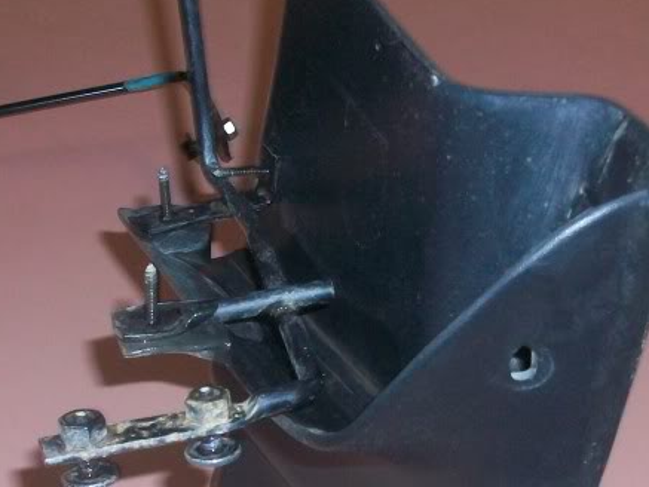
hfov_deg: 26.0
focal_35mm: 75
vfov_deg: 19.5
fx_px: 1407
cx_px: 318
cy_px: 346
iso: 160
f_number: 2.8
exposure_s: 1/60
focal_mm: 5.7
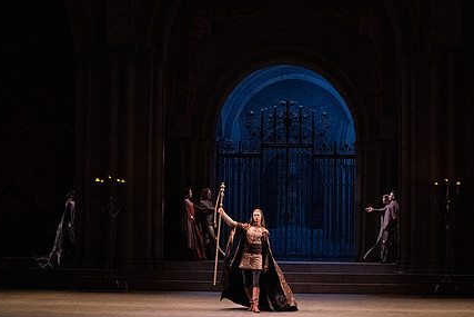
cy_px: 196
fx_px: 1251
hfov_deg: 21.4
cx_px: 289
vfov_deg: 14.4
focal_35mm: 95
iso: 20000
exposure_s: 1/320
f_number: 6.3
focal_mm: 70
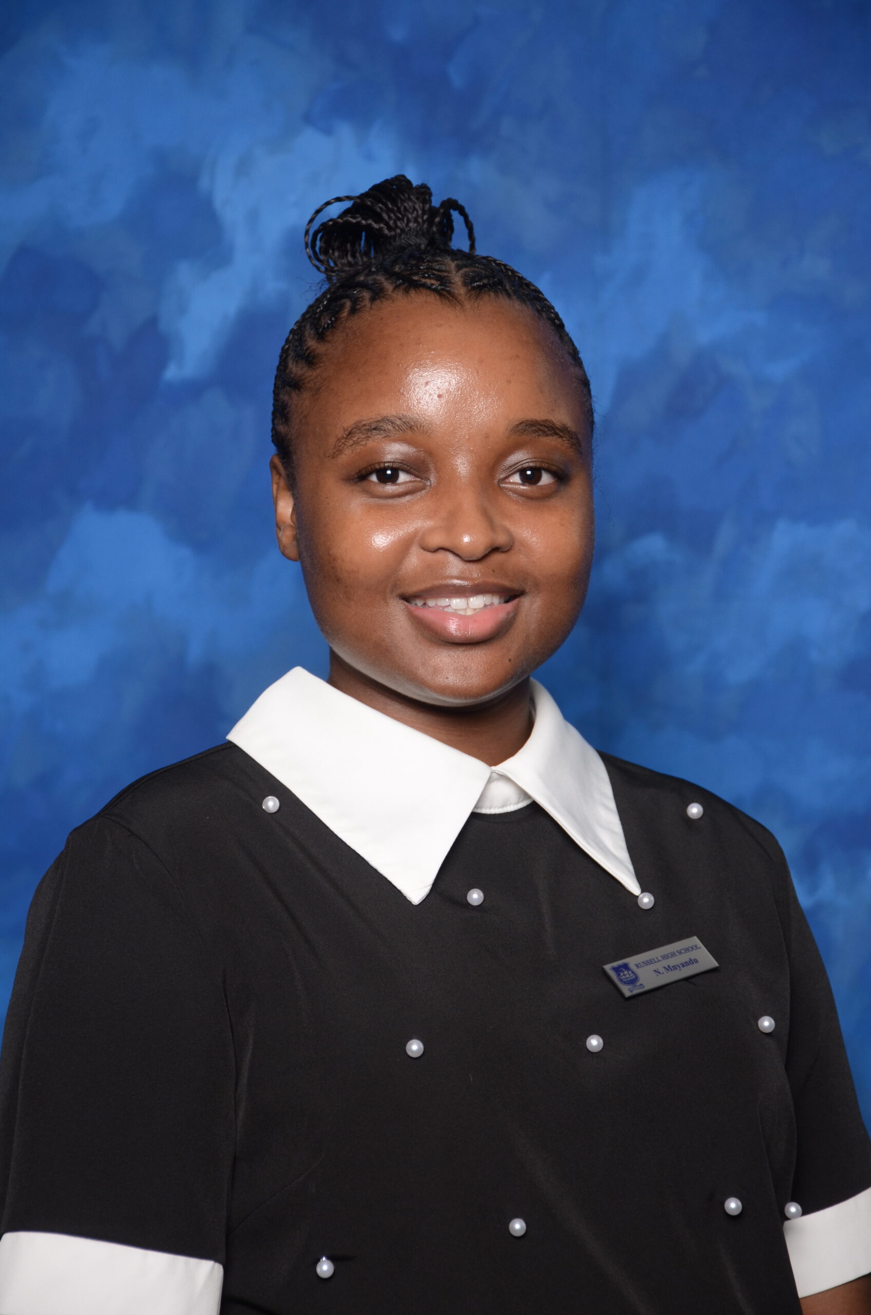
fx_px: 3827
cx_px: 436
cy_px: 658
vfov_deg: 19.5
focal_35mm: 105
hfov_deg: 13.0
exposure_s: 1/100
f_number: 5.6
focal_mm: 70
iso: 320
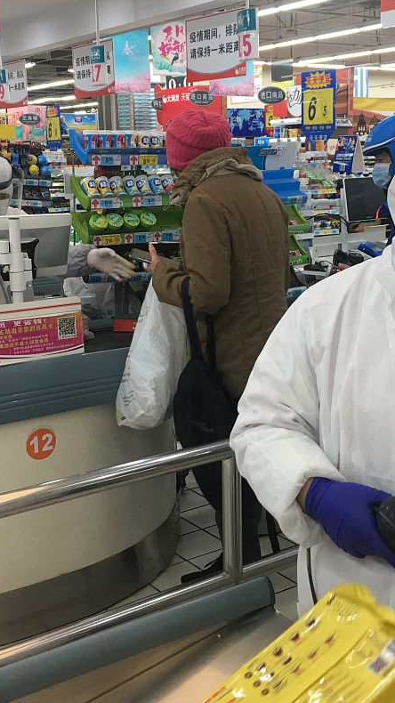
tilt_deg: -9.4
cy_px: 321
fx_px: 894
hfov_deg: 24.8
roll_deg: +0.4
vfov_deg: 42.9
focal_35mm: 48
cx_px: 246
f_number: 2.2
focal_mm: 4.15
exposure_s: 1/33
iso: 32
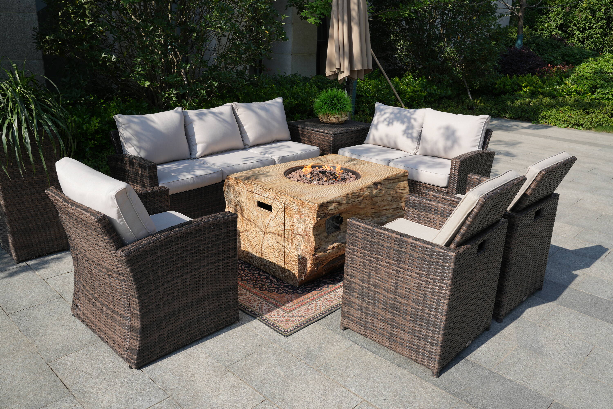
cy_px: 204
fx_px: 494
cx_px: 306
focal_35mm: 29
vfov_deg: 45.0
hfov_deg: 63.7
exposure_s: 1/160
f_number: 8
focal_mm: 29
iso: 100
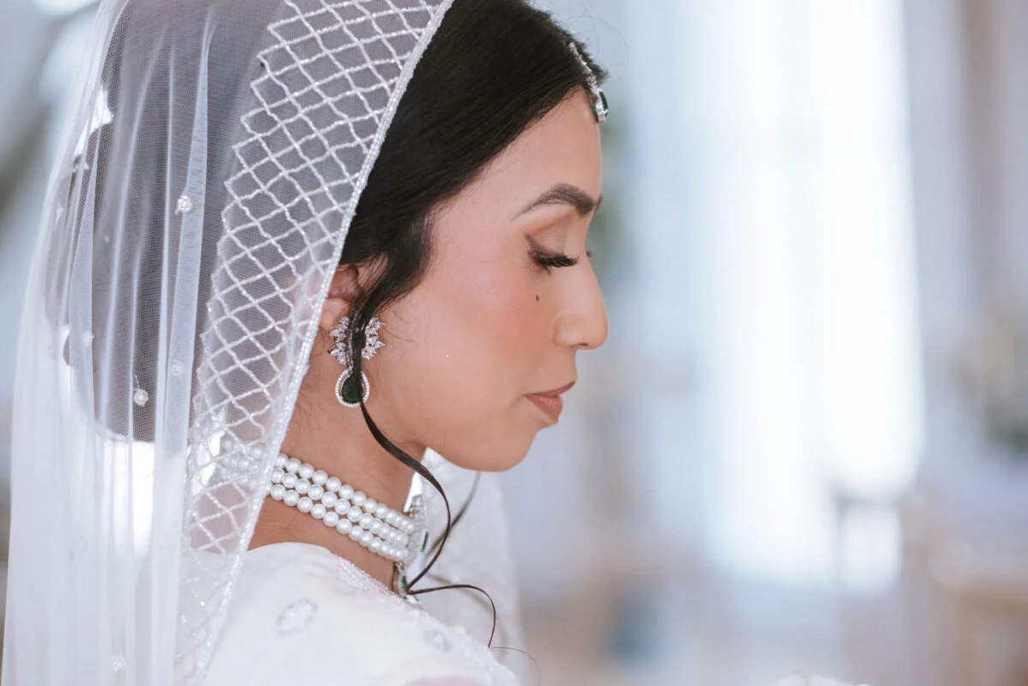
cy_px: 344
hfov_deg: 22.9
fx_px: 2541
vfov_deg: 15.4
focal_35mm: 89
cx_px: 517
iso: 125
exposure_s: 1/200
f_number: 1.8
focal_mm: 56
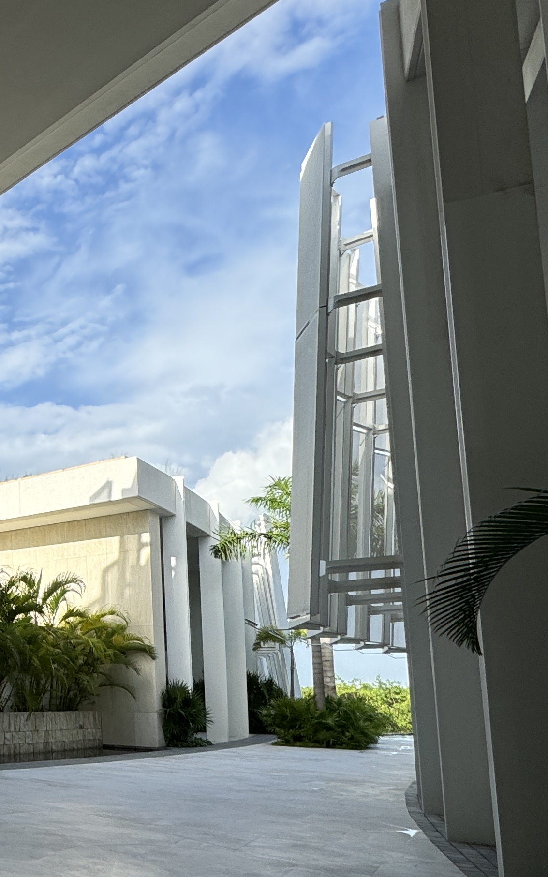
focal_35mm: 33
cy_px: 610
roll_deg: -0.8
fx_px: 789
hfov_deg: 28.1
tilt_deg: +6.1
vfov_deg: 56.4
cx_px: -237
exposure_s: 1/675
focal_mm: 2.22
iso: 40
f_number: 2.2
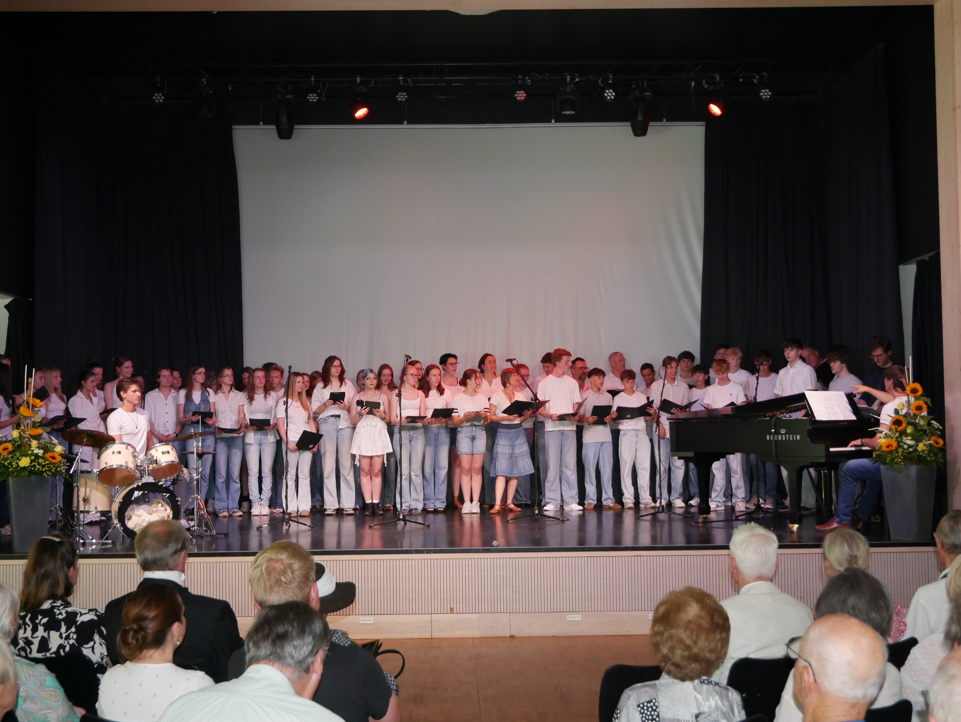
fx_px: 1278
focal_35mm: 46
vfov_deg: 31.5
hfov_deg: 41.2
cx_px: 480
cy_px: 361
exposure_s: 1/60
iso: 1600
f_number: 4.3
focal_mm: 23
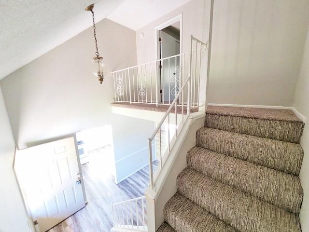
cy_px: 116
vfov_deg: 90.0
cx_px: 154
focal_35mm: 13
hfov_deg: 106.1
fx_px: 116
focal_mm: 1.13
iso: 400
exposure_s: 1/33.3
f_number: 2.2
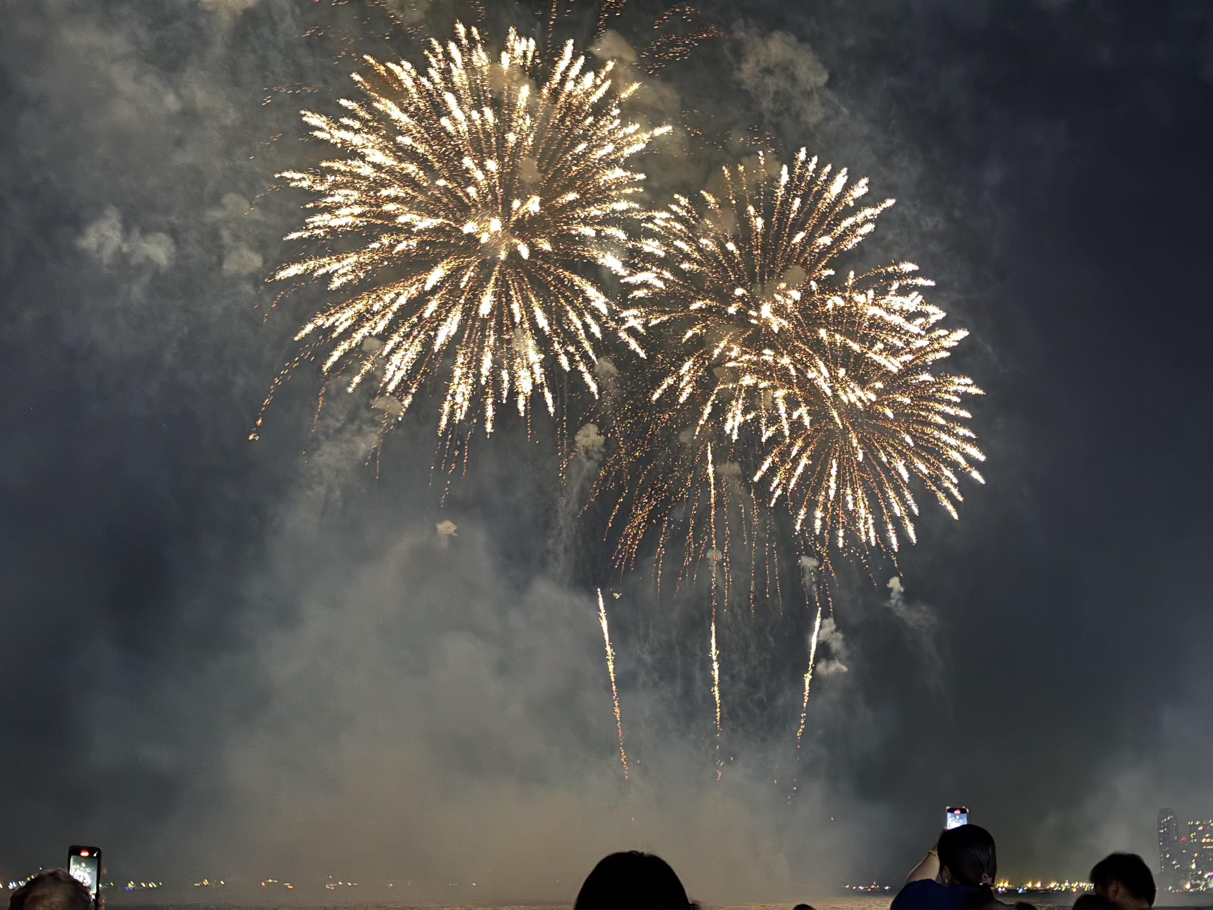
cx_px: 606
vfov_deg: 28.0
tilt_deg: +13.4
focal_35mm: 52
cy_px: 455
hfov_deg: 36.8
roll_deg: -0.1
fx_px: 1822
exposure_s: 1/5
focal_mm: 5.96
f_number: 1.6
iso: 320
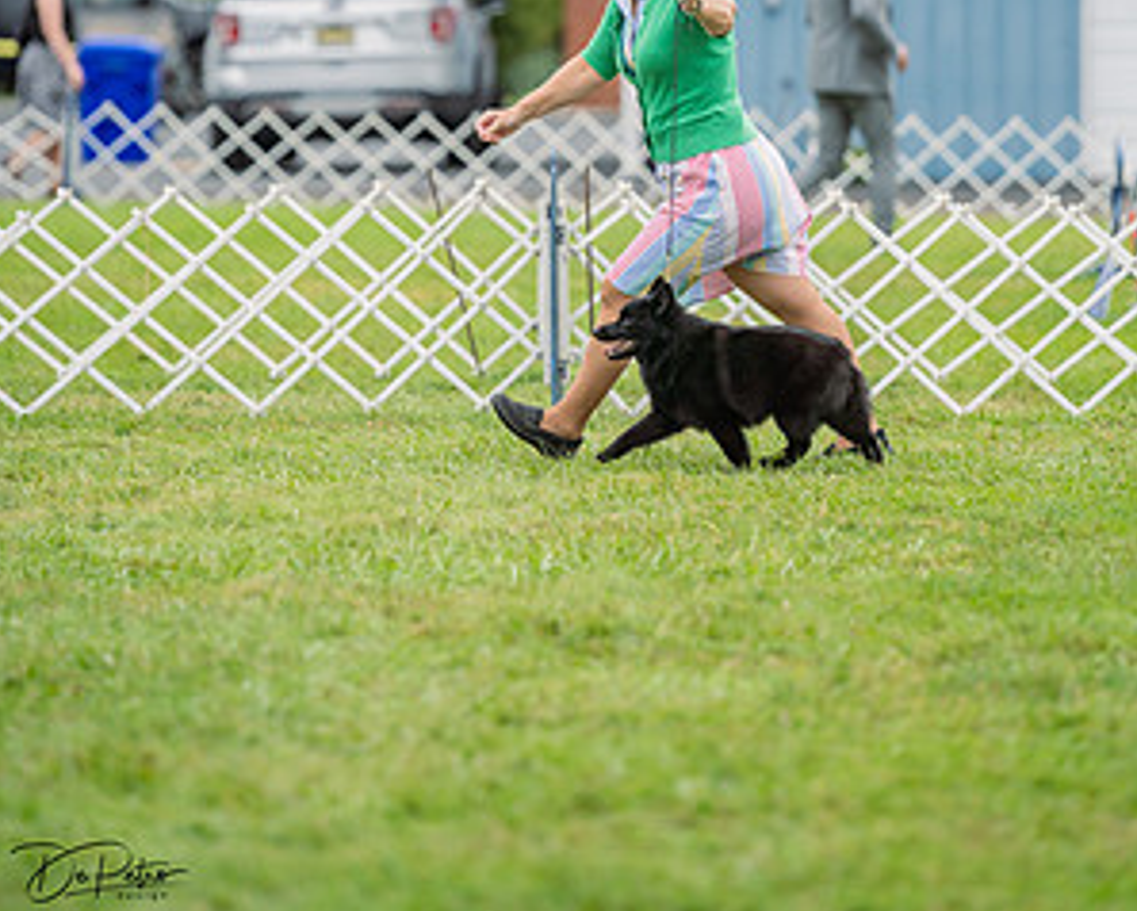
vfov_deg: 5.4
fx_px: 9563
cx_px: 567
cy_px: 88
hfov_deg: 6.8
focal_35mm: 284
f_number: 3.5
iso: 400
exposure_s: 1/1250
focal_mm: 200
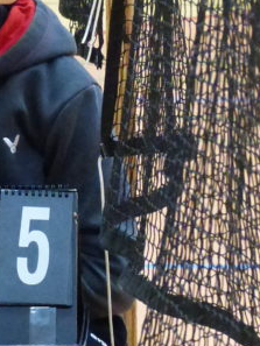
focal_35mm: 458
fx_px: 4583
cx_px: -176
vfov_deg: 4.3
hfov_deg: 3.2
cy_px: 276
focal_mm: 23.9
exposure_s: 1/125
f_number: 3.2
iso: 1600
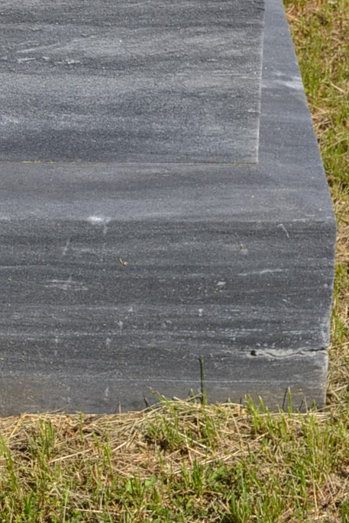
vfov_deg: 14.4
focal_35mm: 131
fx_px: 1906
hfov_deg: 10.4
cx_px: 24
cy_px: -301
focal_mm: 26
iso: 100
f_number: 8
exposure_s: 1/250
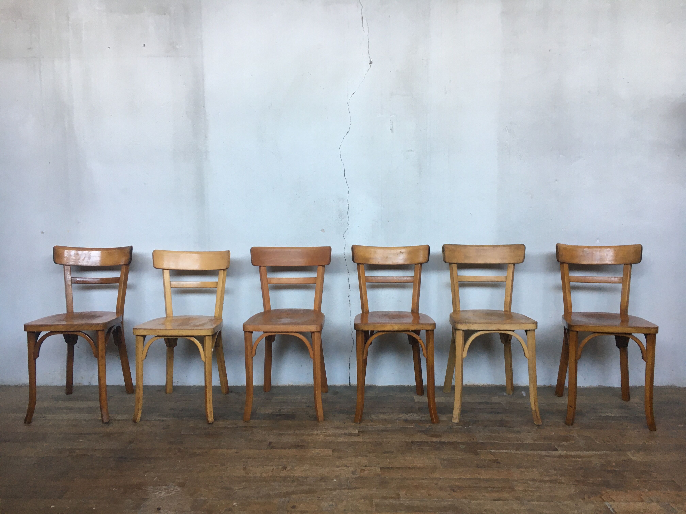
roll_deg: +0.2
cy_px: 257
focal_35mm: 29
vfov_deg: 48.2
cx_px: 343
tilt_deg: -8.2
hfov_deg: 61.7
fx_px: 575
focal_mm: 4.15
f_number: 2.2
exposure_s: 1/33
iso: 80
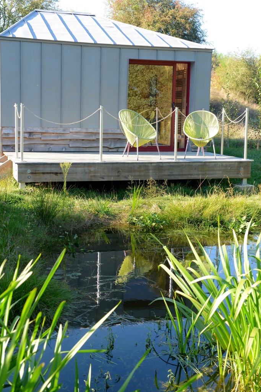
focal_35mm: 50
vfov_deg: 39.6
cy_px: 185
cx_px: 123
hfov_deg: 27.0
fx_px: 544
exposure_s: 1/320
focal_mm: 40
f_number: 5
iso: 500
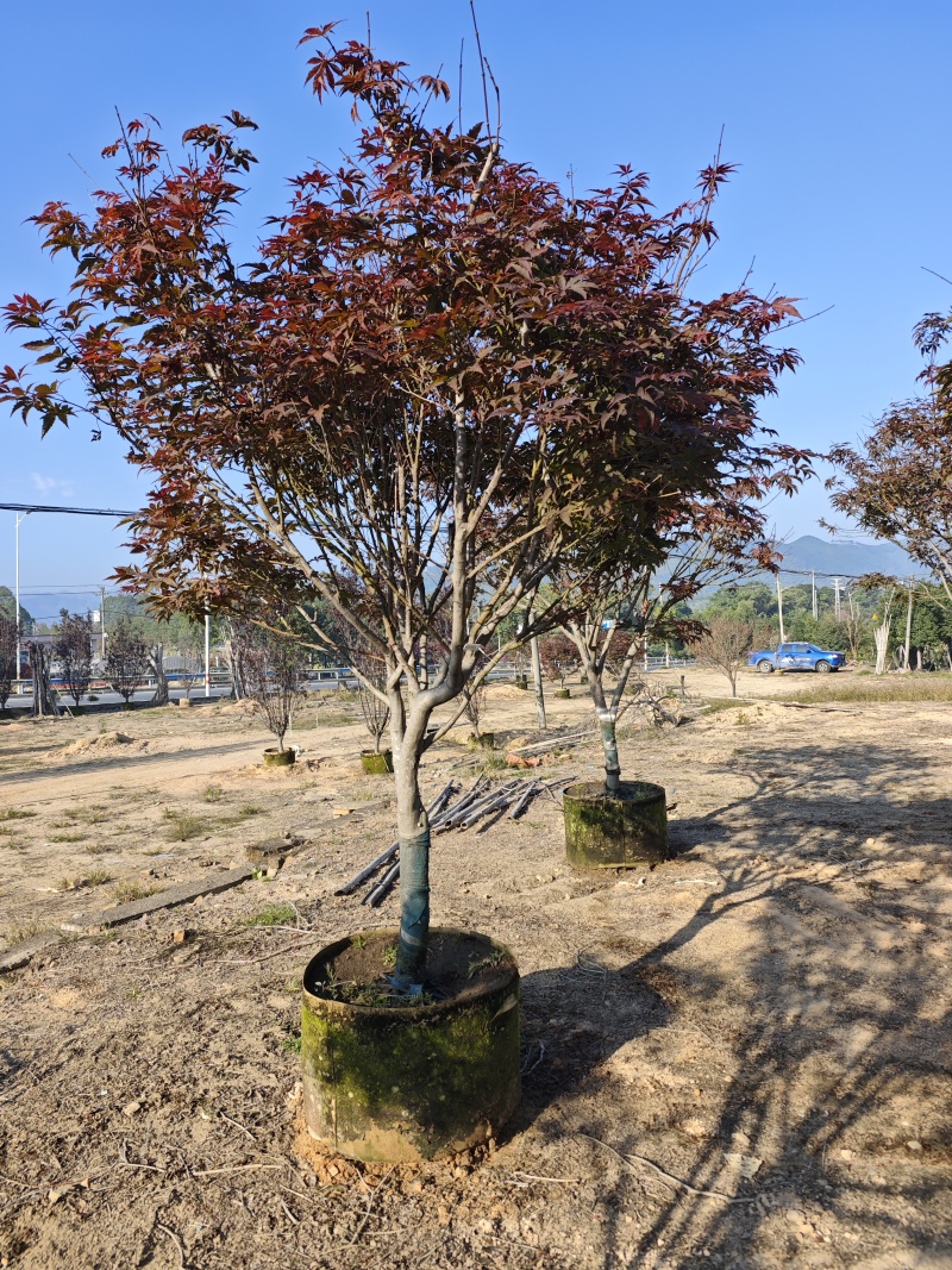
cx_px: 476
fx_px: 844
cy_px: 635
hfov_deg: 58.9
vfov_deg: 73.9
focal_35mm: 23
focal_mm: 6.55
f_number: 1.6
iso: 50
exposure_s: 1/1263
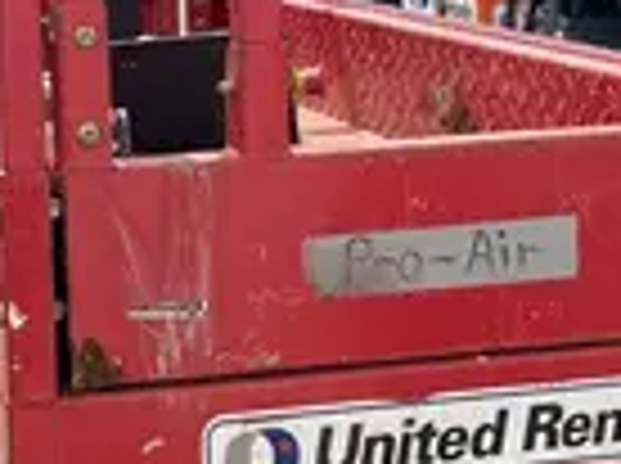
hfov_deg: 18.7
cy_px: 97
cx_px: 99
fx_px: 1862
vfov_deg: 14.1
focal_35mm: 104
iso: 32
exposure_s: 1/2315
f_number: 1.8
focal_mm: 4.25
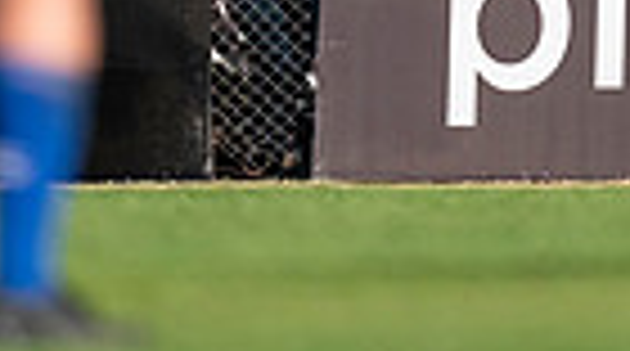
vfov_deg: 0.5
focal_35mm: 2593
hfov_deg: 0.8
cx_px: 785
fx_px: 43217
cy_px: -855
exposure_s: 1/1250
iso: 100
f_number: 2.8
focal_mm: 400
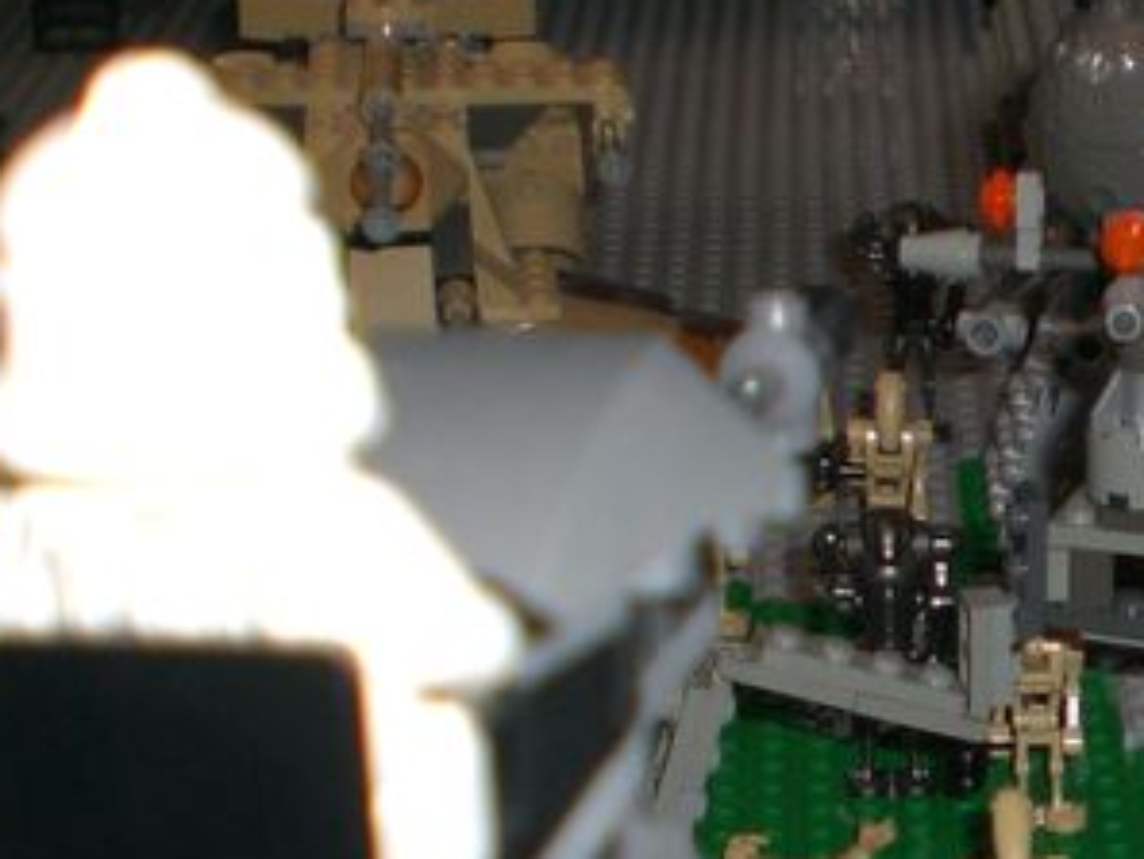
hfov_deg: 18.8
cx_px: 1117
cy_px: 611
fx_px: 3372
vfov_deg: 14.5
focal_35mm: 102
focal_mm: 6.3
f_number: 3.1
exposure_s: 1/60
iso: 100
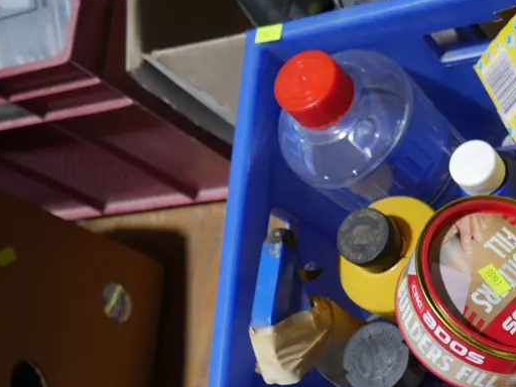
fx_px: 835
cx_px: 513
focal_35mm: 56
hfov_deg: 31.8
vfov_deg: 25.8
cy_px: 283
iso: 200
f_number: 3.5
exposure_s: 1/60
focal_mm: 14
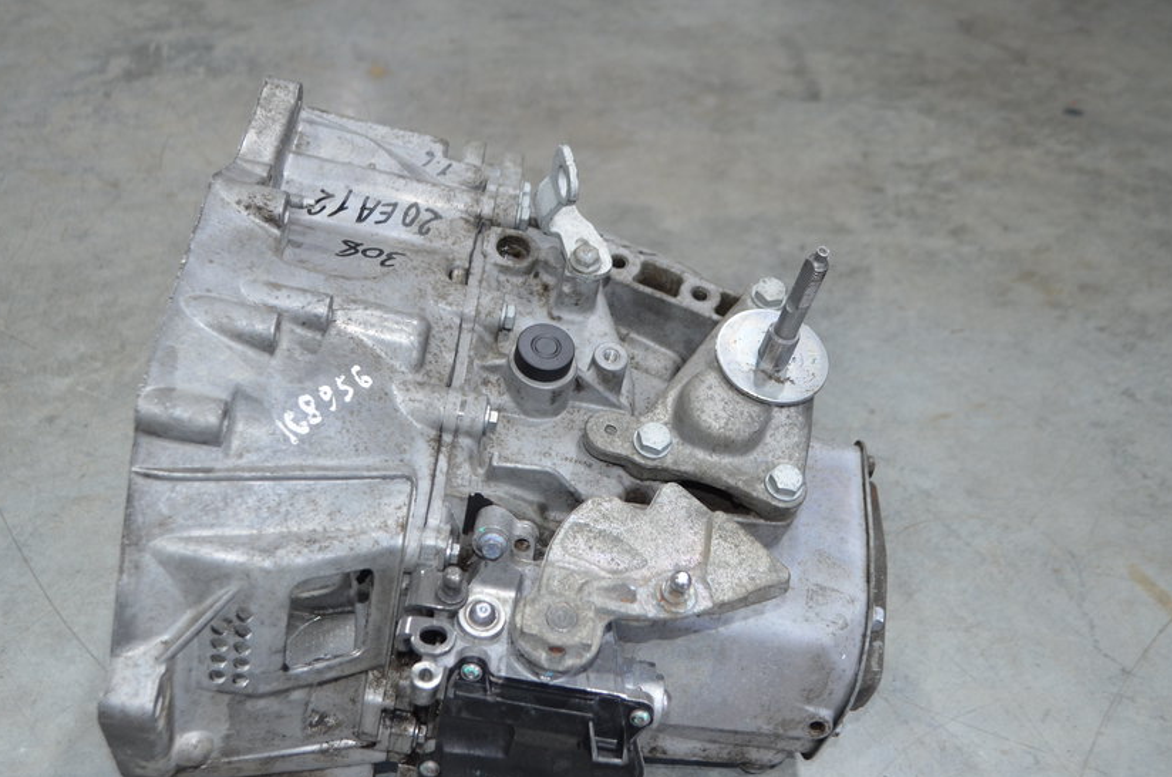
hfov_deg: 47.4
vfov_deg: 32.4
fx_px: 1332
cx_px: 508
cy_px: 458
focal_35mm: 41
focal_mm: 22
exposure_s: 1/60
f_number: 3.8
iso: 640
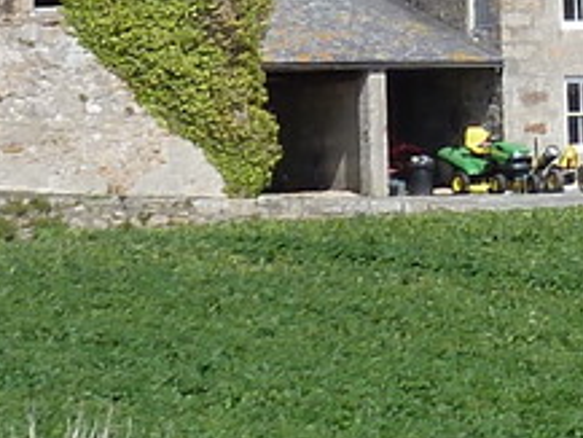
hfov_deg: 5.1
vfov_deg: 3.9
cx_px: 938
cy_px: -352
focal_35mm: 383
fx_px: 6454
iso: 80
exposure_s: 1/500
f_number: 3.8
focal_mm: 8.5
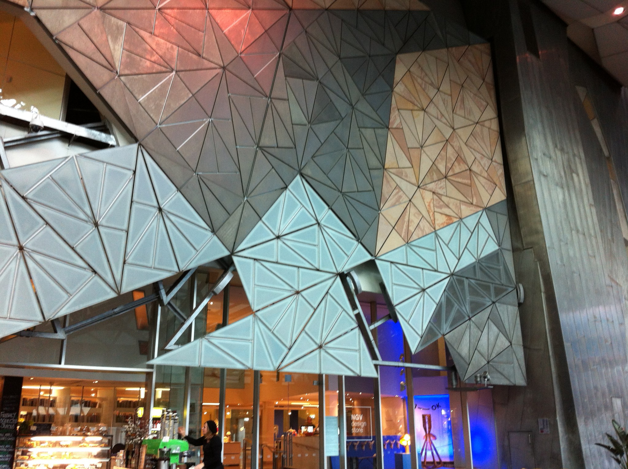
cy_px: 234
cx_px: 314
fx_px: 634
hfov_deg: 52.7
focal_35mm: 35
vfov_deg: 40.6
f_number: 2.8
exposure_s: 1/15
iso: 100
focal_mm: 3.85
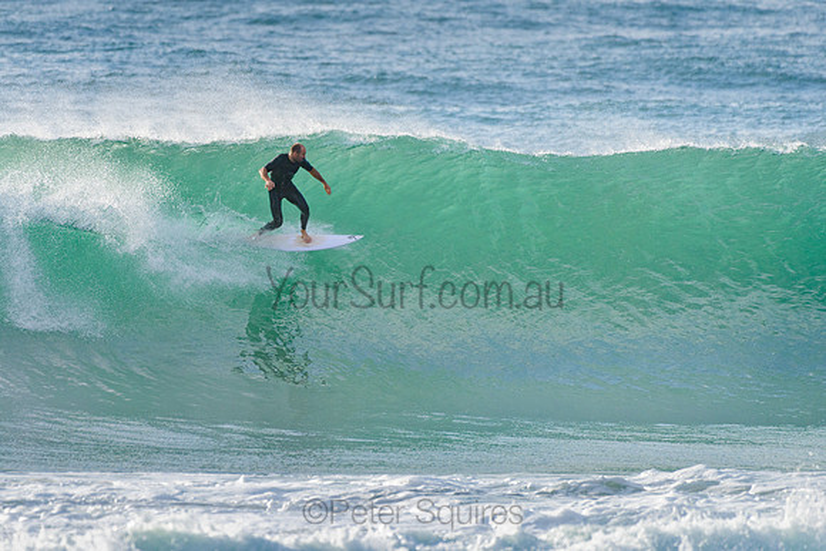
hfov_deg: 3.4
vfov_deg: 2.2
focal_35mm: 612
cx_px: 320
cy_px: 219
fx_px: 14051
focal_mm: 500
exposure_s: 1/2000
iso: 400
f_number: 5.6
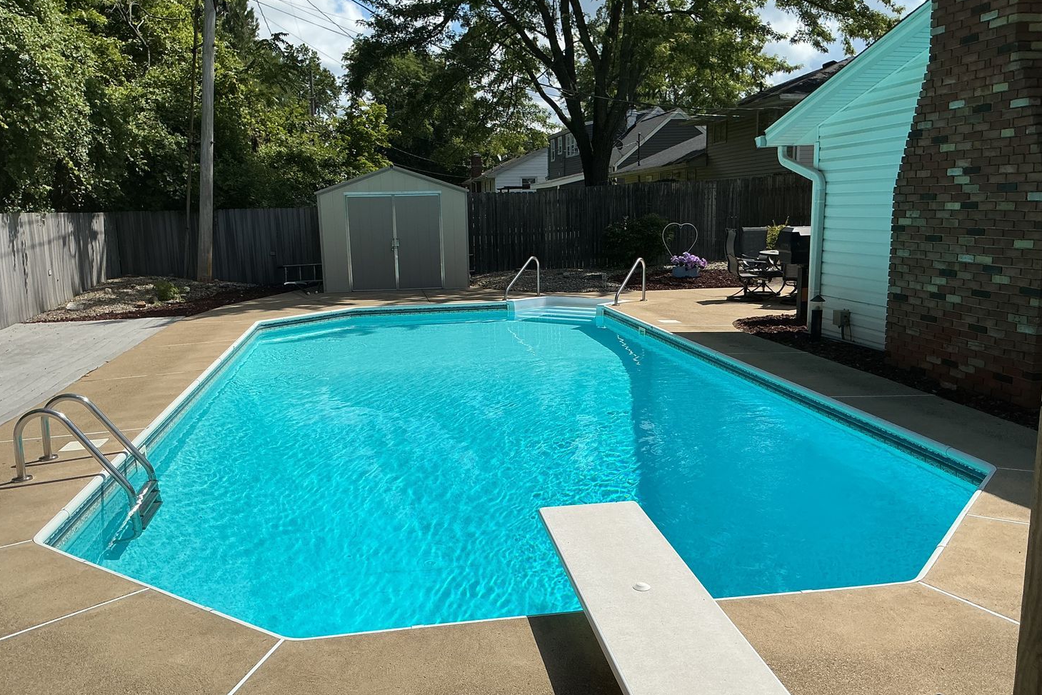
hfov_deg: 60.3
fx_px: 897
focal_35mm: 31
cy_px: 380
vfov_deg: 42.3
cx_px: 509
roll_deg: +2.3
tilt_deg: -9.6
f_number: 1.8
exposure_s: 1/4405
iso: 25
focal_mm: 3
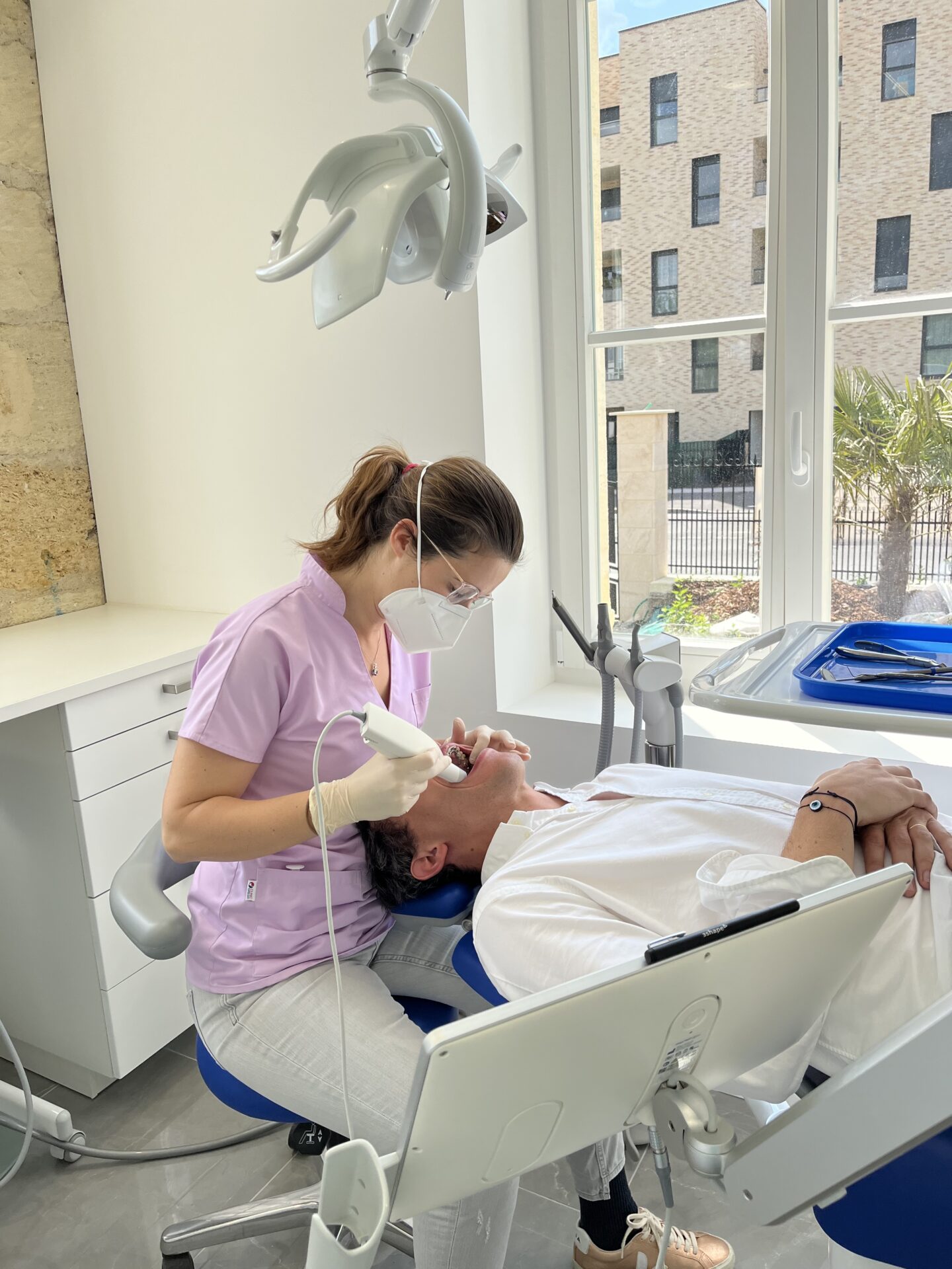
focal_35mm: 26
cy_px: 634
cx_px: 476
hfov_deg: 53.1
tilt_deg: -12.2
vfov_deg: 67.3
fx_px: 953
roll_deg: +3.7
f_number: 1.6
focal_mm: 5.1
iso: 50
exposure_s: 1/967
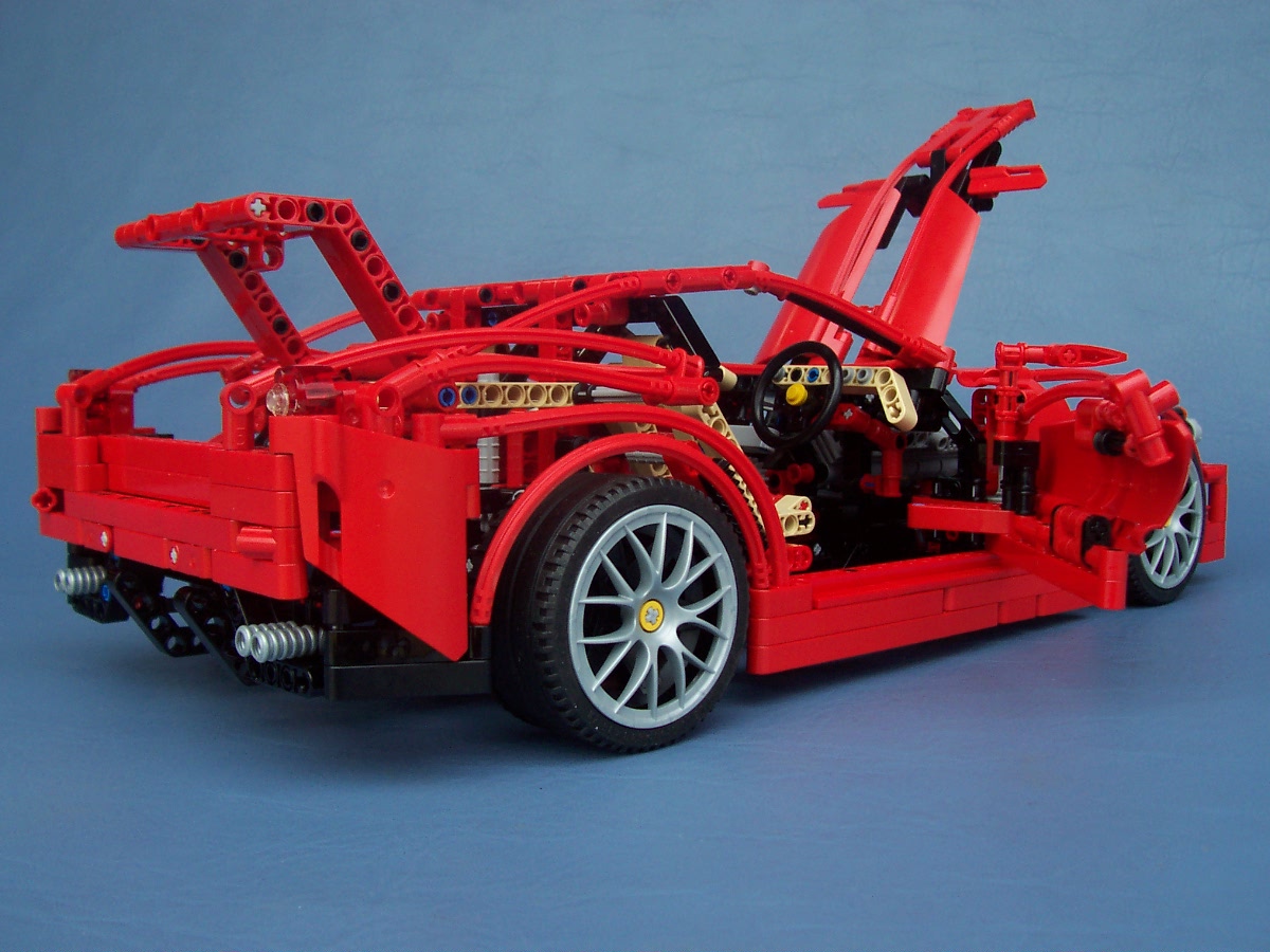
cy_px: 476
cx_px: 635
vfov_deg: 38.7
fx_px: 1357
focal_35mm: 37
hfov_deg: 50.1
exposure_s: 1/500
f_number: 2.8
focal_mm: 5.6
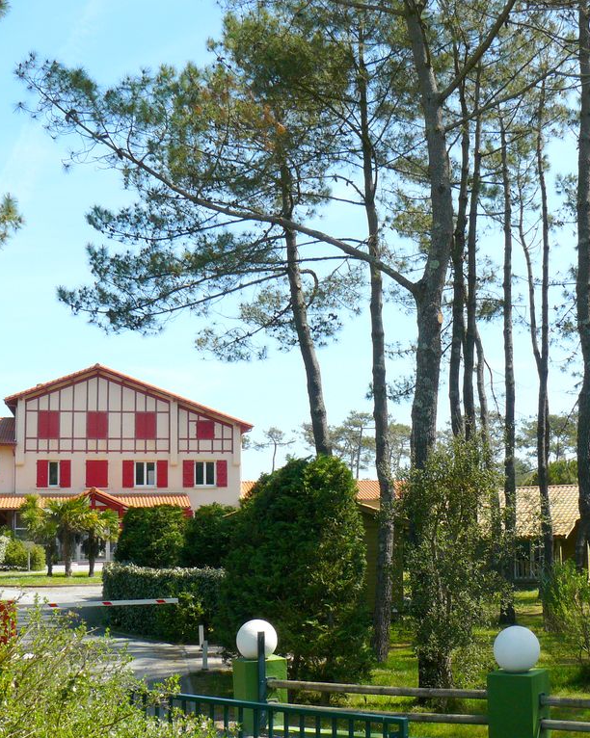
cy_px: 369
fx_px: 1027
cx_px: 360
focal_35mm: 47
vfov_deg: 39.6
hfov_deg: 32.0
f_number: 5.6
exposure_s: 1/250
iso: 100
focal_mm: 6
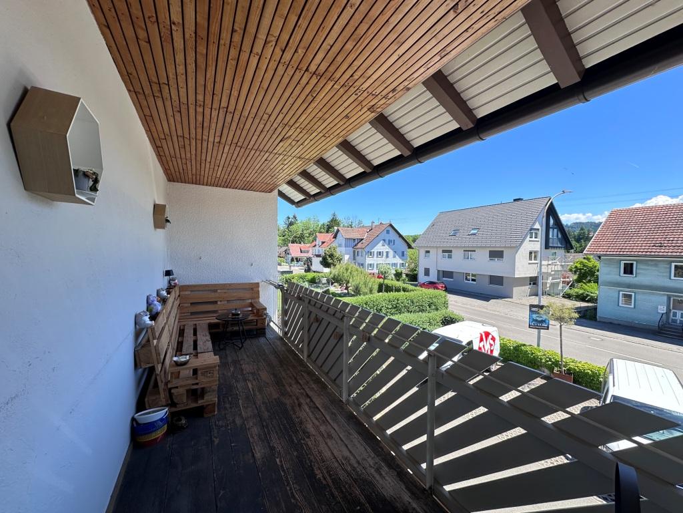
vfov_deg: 85.7
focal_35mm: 14
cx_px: 342
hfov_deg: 102.1
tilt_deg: -0.8
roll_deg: -0.1
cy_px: 256
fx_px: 276
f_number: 2.2
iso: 40
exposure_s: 1/461
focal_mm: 2.22
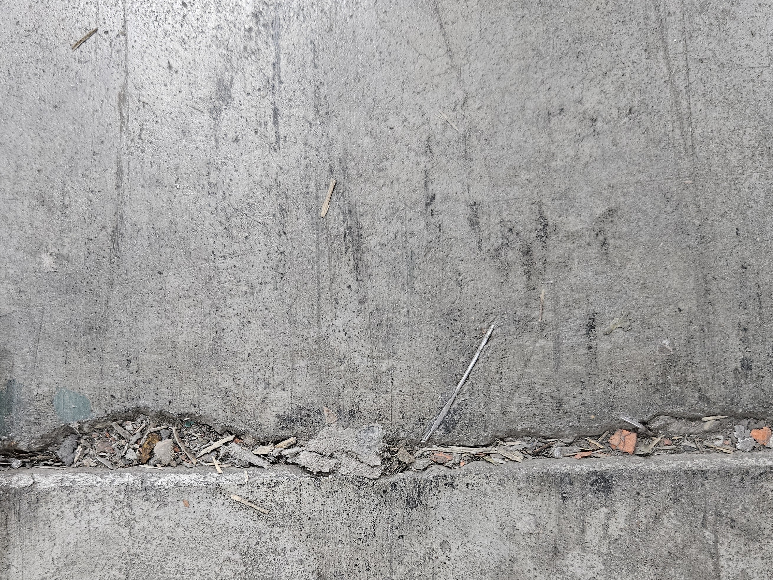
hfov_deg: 52.4
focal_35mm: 35
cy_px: 439
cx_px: 330
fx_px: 781
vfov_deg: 39.5
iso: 640
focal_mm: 5.4
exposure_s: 1/120
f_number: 1.8
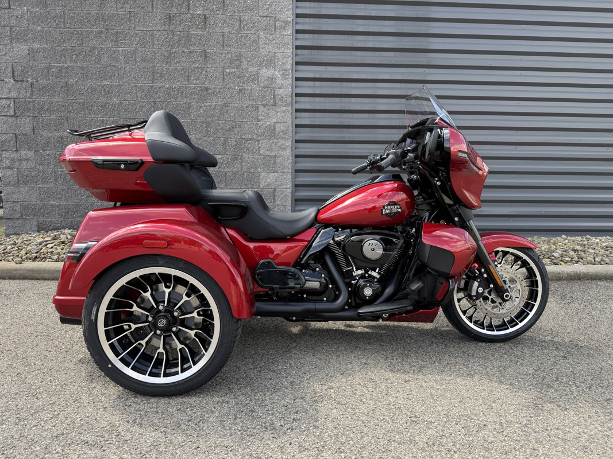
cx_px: 306
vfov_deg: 56.8
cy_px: 230
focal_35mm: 24
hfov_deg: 71.6
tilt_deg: -6.3
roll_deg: -0.4
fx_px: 425
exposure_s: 1/858
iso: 100
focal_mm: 6.76
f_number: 1.78
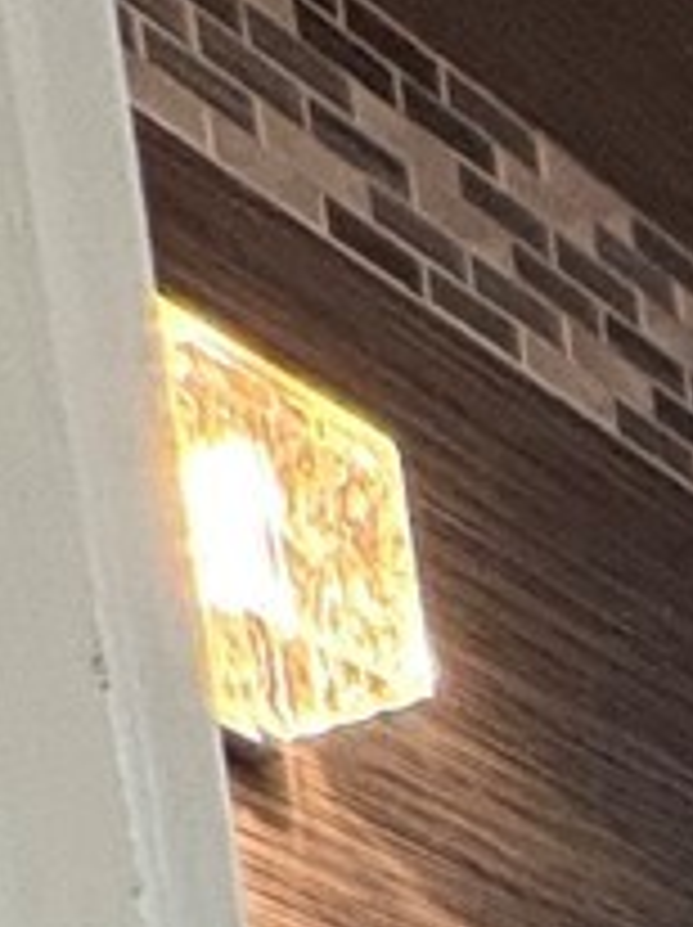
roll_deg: +2.2
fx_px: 2916
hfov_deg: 10.3
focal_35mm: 109
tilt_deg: -13.4
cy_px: 2974
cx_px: 2012
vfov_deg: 10.5
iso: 320
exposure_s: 1/60
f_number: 2.2
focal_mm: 2.22
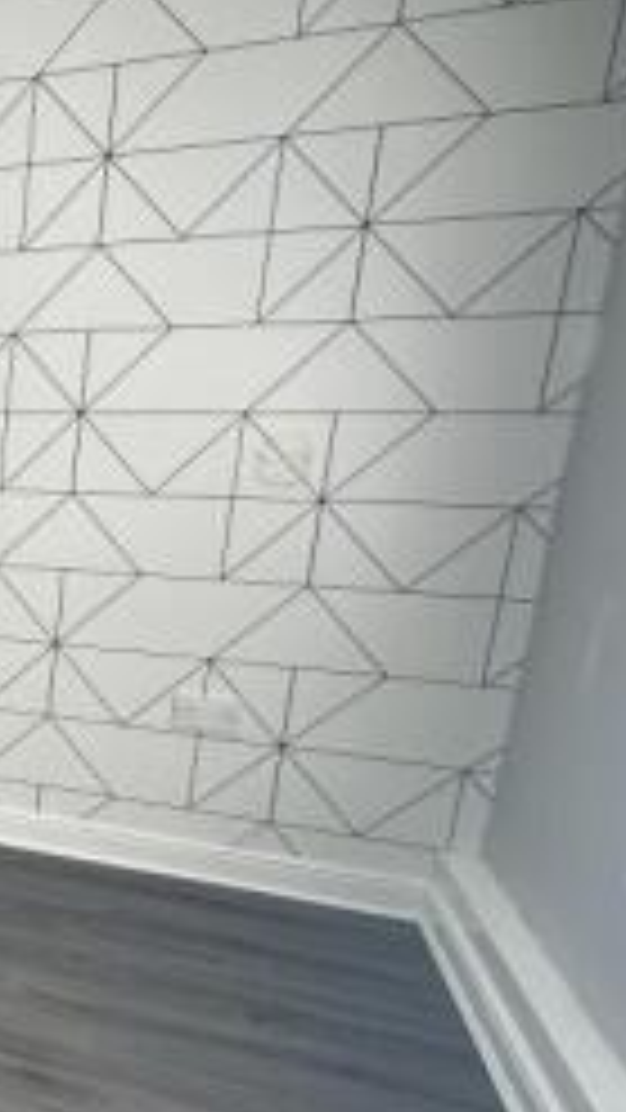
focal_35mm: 36
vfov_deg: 55.2
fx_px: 1062
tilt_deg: -12.7
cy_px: 597
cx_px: -570
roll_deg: +2.5
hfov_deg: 20.2
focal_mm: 2.22
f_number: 2.2
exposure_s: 1/99
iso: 64
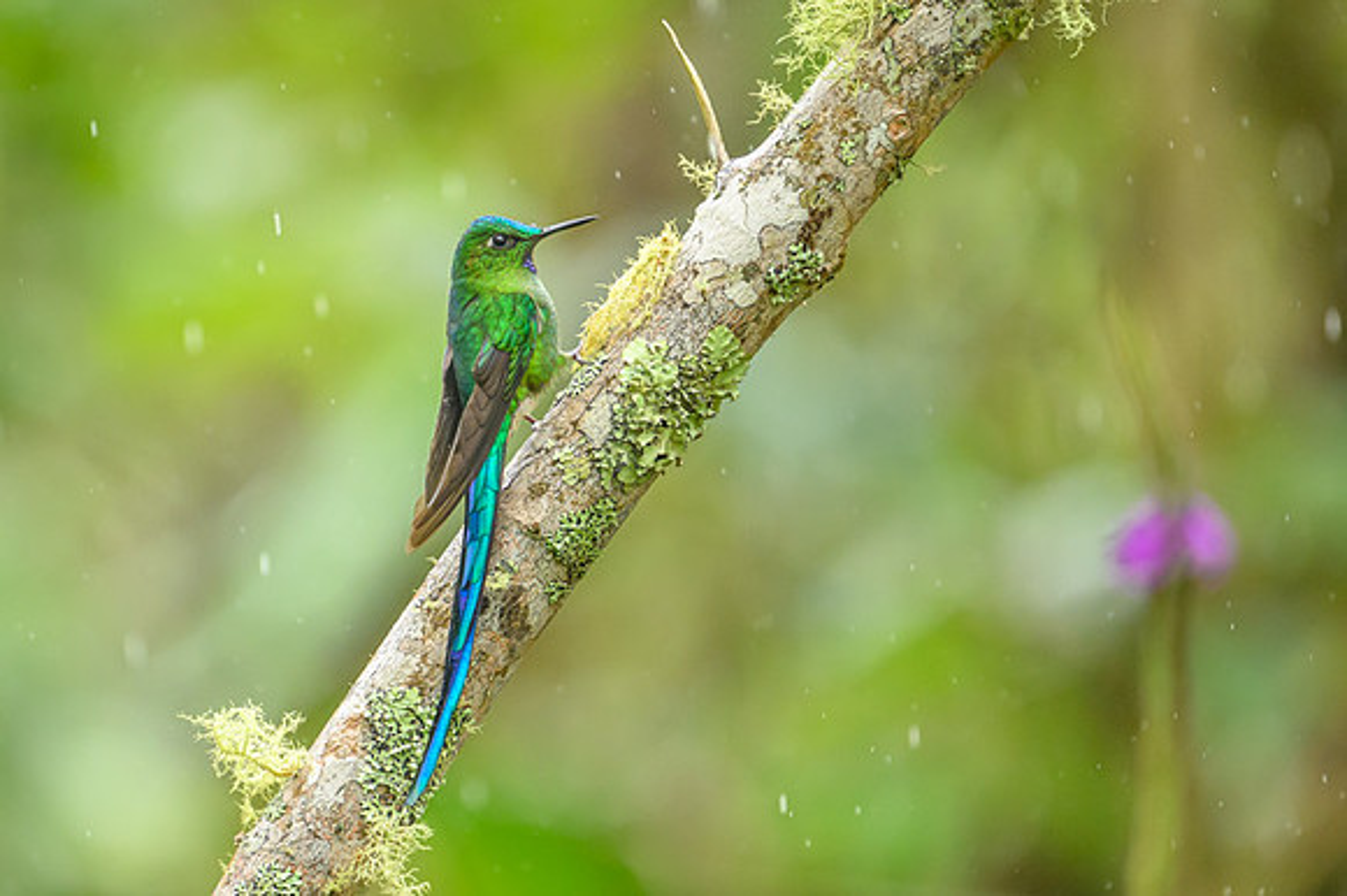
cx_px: 435
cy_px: 391
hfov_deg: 2.3
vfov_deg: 1.6
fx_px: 33000
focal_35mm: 882
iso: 2500
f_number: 4
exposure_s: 1/1250
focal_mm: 560
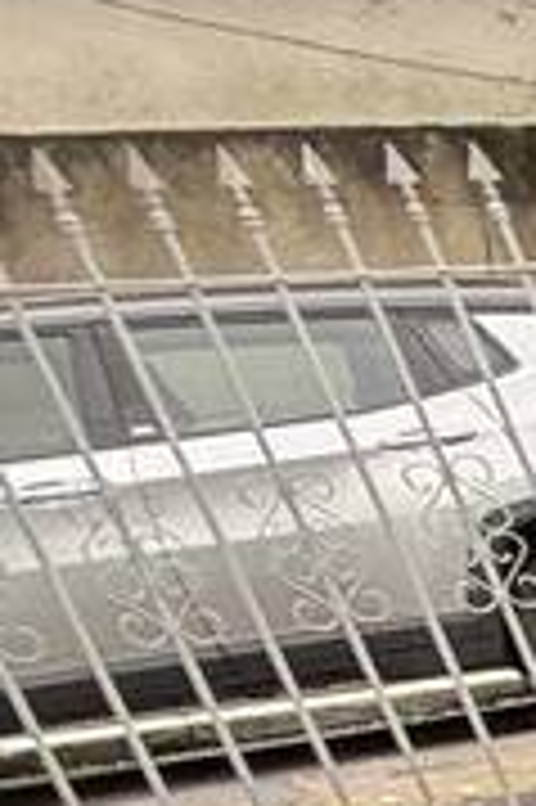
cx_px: 3135
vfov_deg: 15.9
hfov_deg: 5.3
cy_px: 1247
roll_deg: +4.2
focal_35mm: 117
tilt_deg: -20.2
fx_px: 2618
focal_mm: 2.22
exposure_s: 1/166
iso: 64
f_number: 2.2
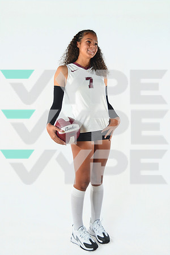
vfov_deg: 54.4
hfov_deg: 37.9
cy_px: 128
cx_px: 85
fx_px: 248
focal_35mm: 35
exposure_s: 1/200
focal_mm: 35
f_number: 5.6
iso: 200
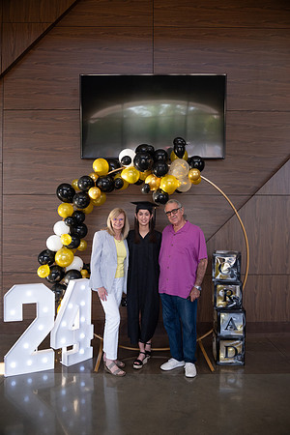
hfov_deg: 46.4
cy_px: 218
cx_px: 145
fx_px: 338
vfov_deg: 65.5
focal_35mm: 28
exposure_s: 1/200
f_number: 4
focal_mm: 28
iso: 2000
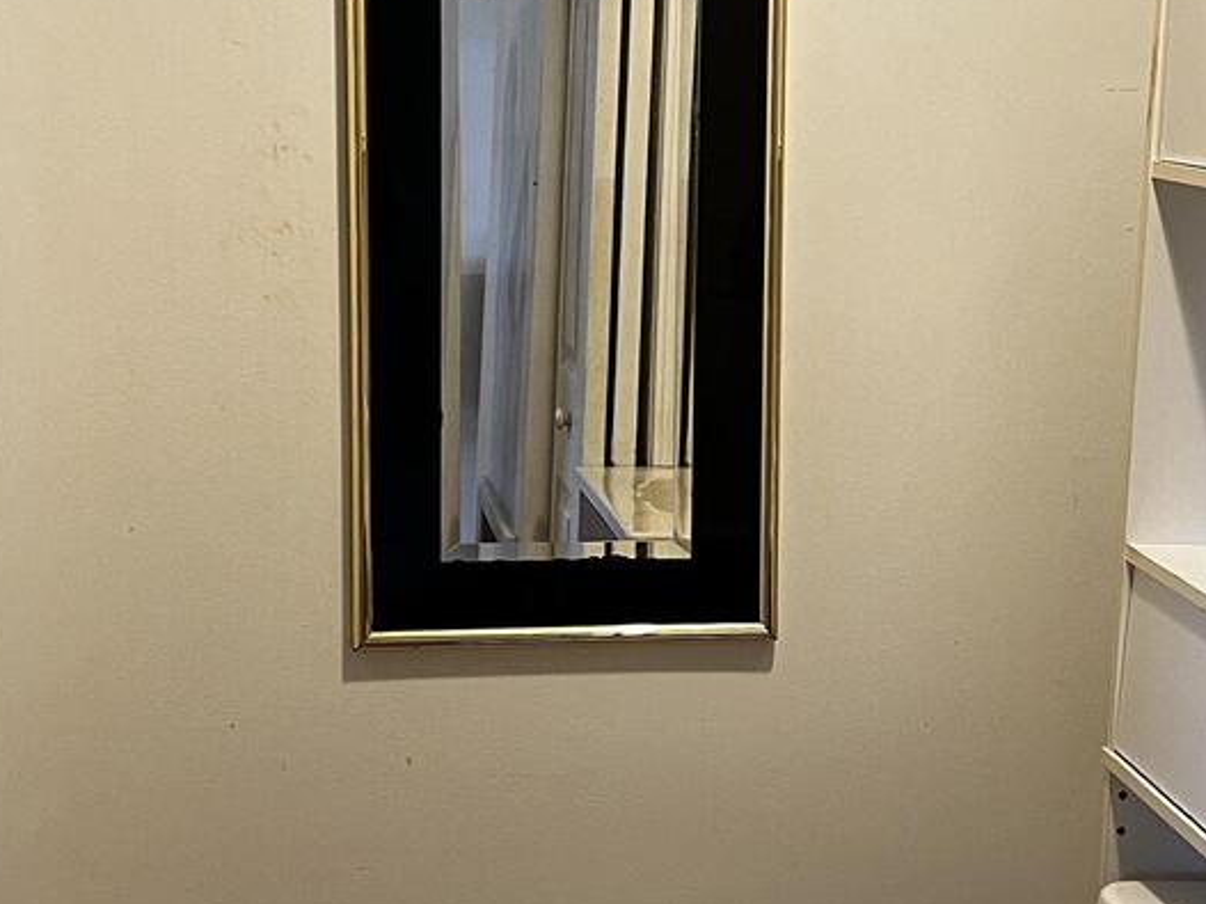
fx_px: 2473
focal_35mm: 71
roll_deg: -0.4
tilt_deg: -10.3
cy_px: 433
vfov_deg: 20.7
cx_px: 588
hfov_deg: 27.4
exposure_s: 1/60
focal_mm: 5.7
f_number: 1.5
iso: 100
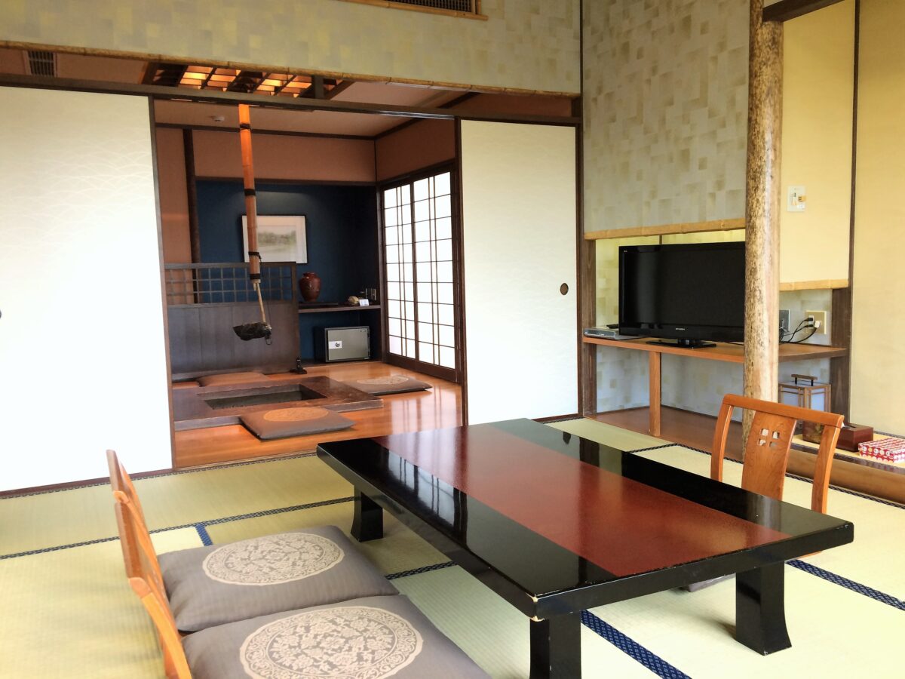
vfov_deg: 48.2
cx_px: 452
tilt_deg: -5.1
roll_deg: +1.5
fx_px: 758
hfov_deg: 61.7
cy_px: 340
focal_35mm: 29
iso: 80
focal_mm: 4.15
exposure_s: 1/30
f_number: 2.2
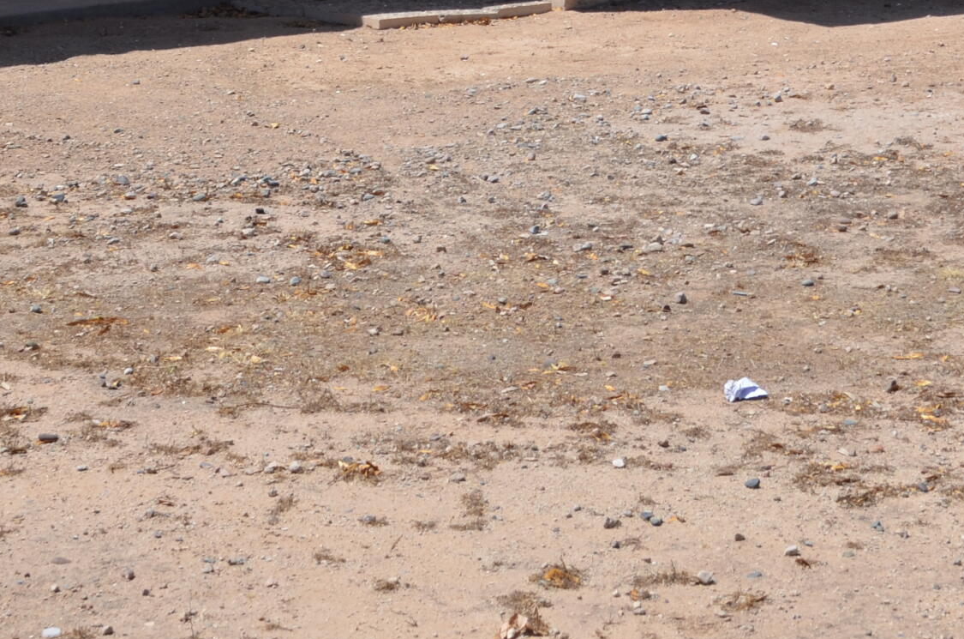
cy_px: -109
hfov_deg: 19.6
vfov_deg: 12.8
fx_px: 2779
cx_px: 696
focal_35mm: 104
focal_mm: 26
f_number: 8
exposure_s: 1/250
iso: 100
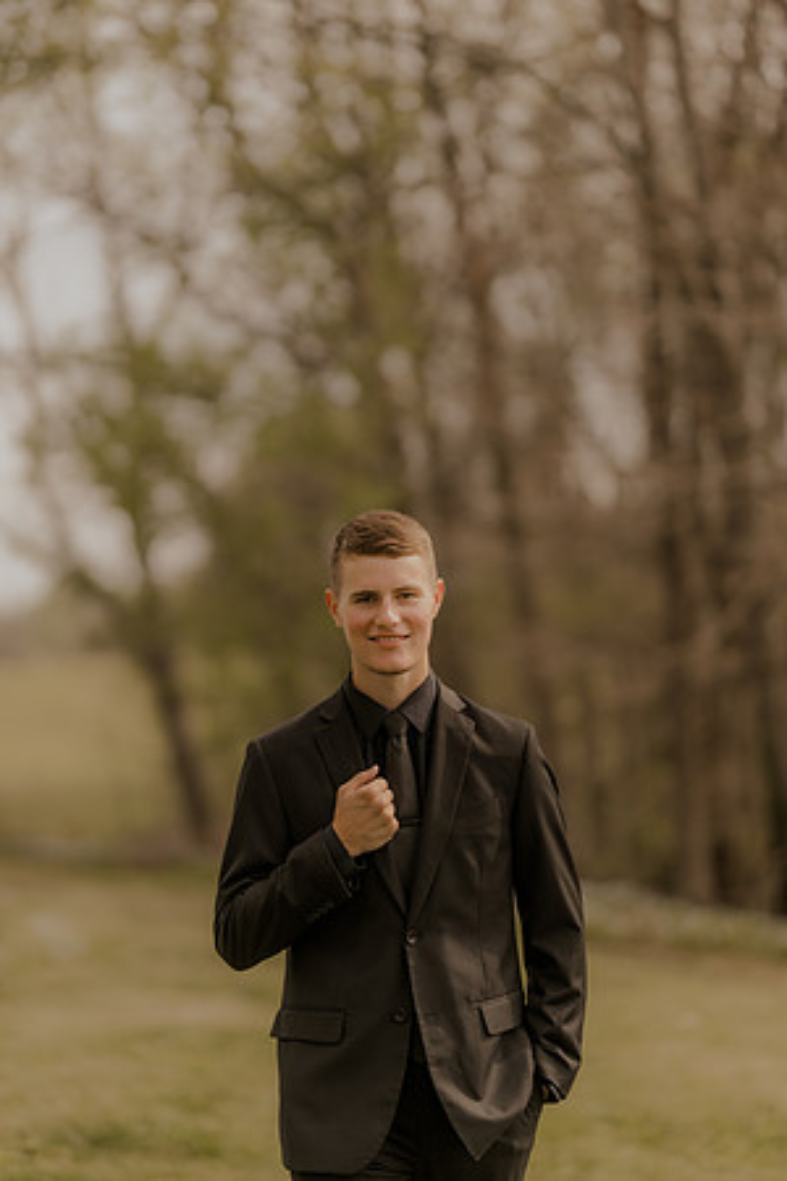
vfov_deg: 23.9
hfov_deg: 16.1
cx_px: 394
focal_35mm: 85
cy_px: 590
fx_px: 2787
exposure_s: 1/3200
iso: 160
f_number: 1.4
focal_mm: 85
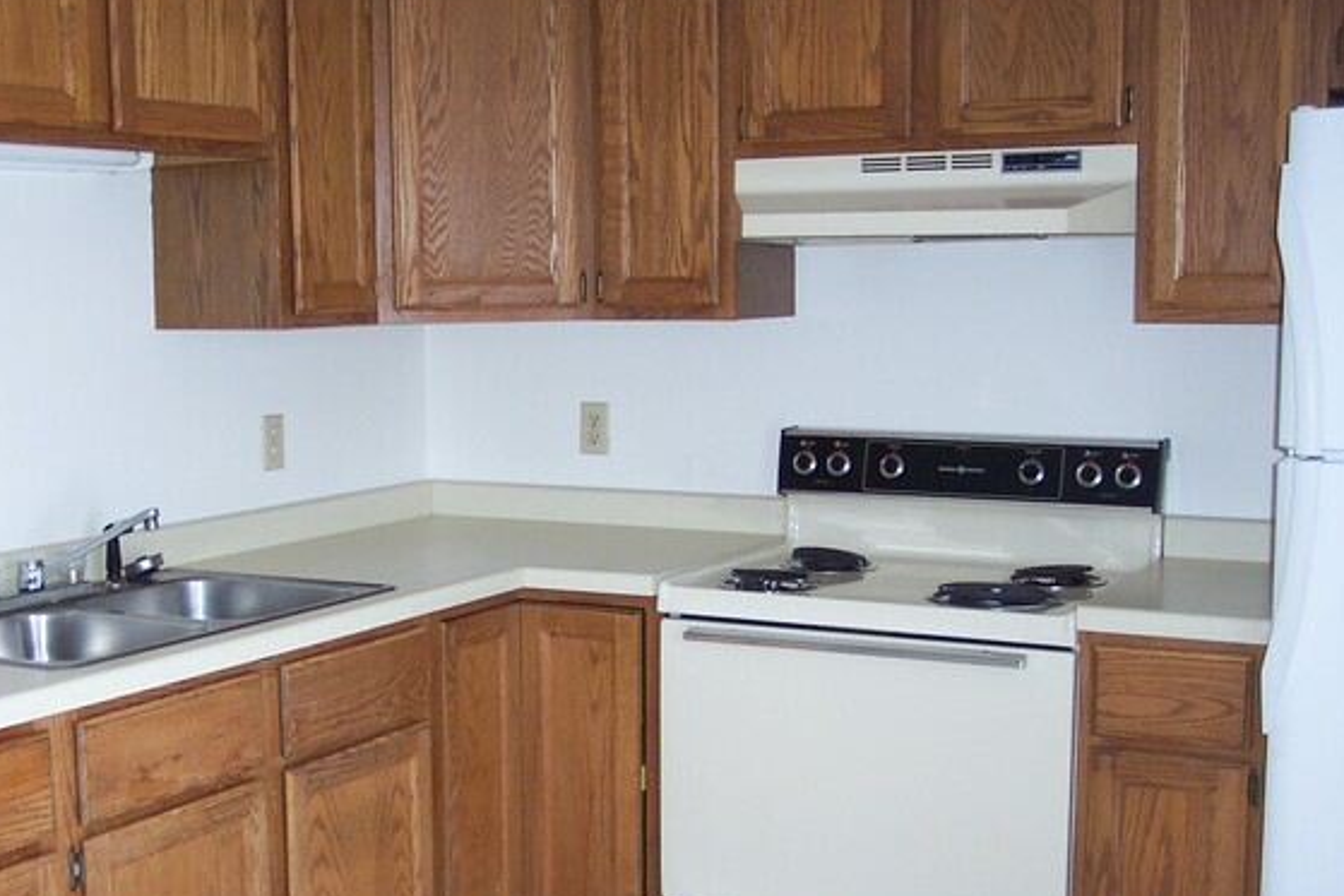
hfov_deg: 38.7
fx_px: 1904
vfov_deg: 26.4
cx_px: 527
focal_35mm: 51
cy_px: 569
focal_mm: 8
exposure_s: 1/30
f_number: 2.8
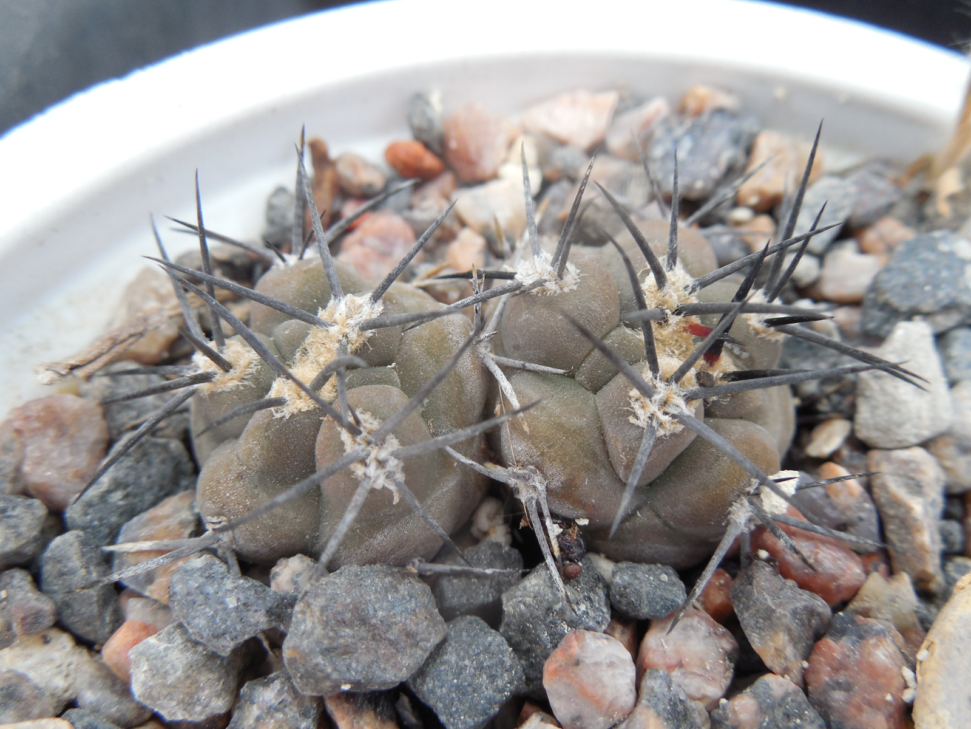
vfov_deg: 45.4
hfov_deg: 58.4
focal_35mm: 31
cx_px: 486
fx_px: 870
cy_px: 364
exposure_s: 1/60
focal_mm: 5.6
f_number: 3.6
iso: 125
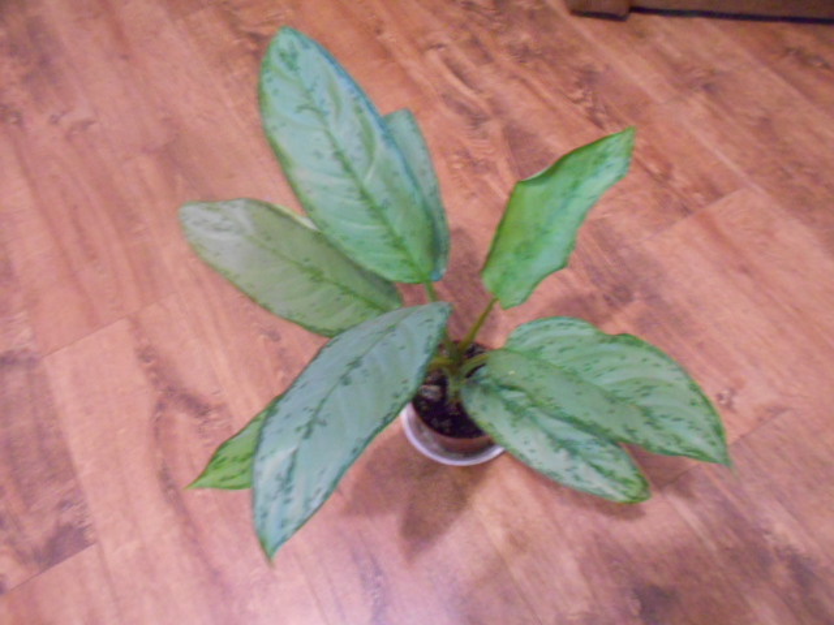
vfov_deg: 48.2
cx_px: 417
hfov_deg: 61.7
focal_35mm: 29
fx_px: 699
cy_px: 312
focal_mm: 5.3
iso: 800
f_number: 3.4
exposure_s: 1/10
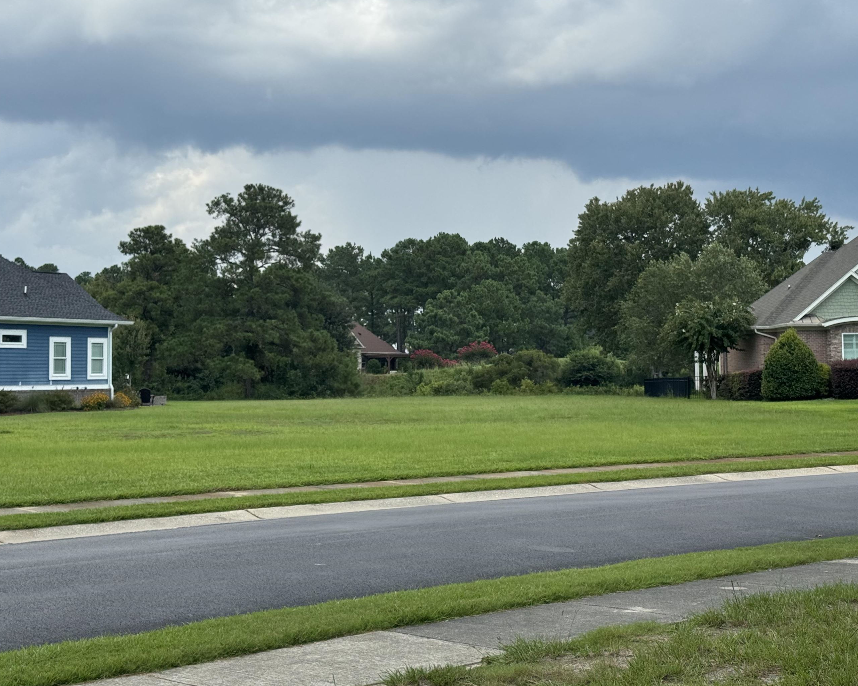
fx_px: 1422
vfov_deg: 27.1
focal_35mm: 56
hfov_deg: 33.5
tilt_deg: +2.3
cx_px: 498
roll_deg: -0.3
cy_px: 308
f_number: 1.78
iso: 64
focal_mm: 6.76
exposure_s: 1/3610
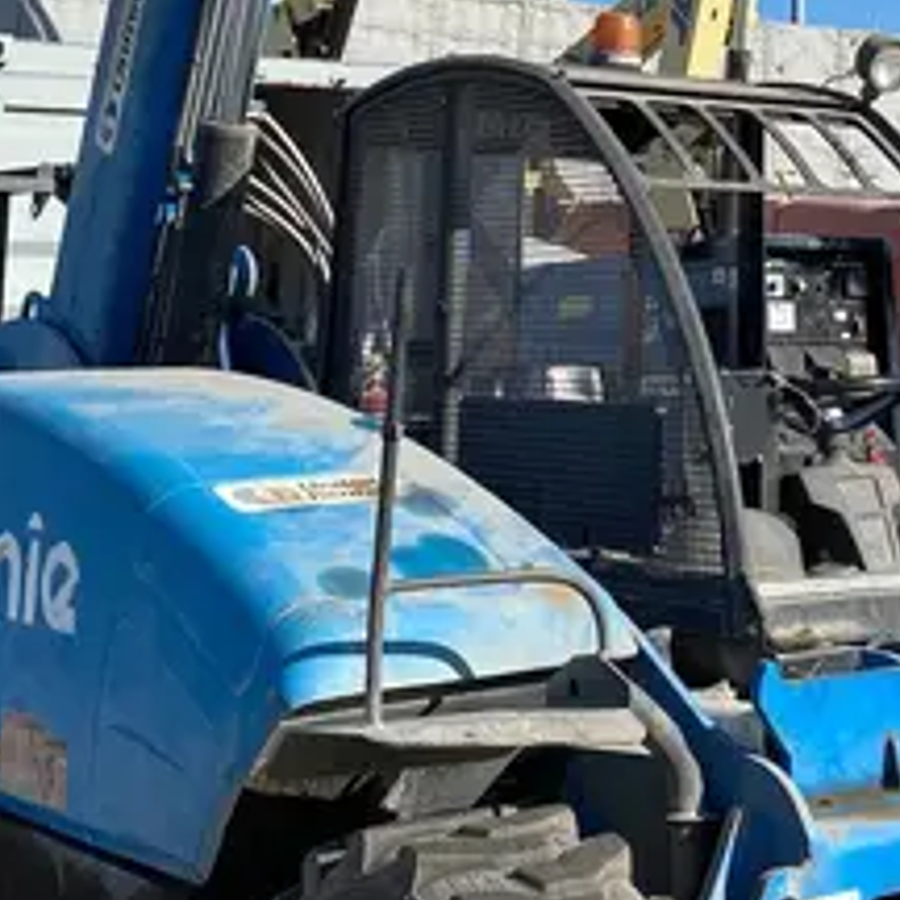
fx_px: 2294
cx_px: 679
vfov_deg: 21.1
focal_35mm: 78
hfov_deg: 22.0
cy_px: -77
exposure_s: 1/2358
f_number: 1.8
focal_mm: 4.25
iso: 32
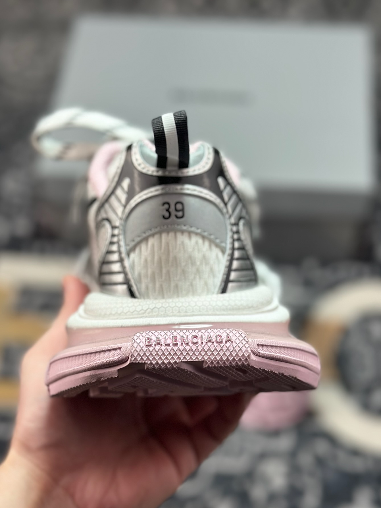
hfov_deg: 26.6
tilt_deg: -55.5
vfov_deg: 34.9
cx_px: 182
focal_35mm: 55
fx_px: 807
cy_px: 287
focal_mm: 6.86
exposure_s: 1/756
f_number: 1.78
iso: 80
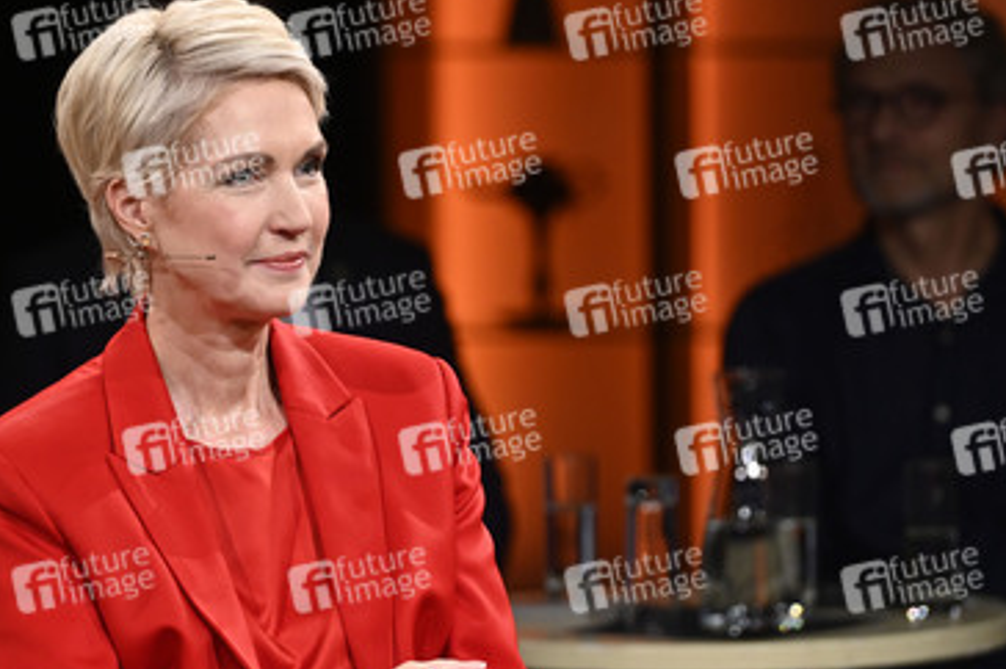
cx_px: 397
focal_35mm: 248
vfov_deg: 5.5
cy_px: 373
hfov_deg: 8.3
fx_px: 6924
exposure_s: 1/320
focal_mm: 200
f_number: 4
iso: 2500
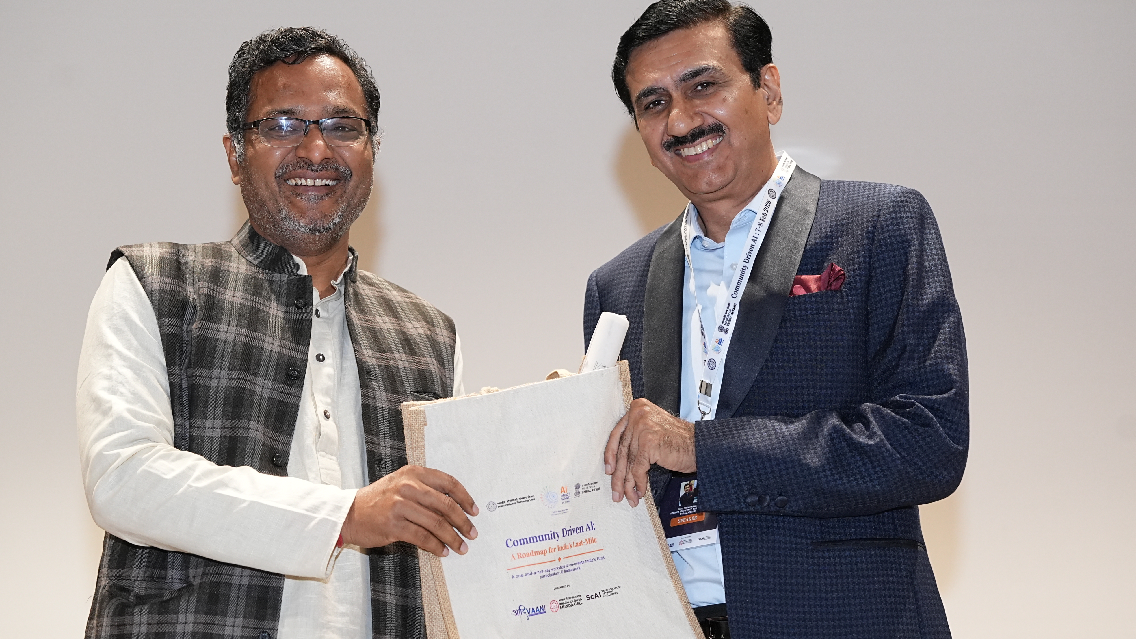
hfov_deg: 26.1
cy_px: 337
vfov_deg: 14.8
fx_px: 2455
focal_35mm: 81
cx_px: 565
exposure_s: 1/160
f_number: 4.5
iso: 2500
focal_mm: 66.4
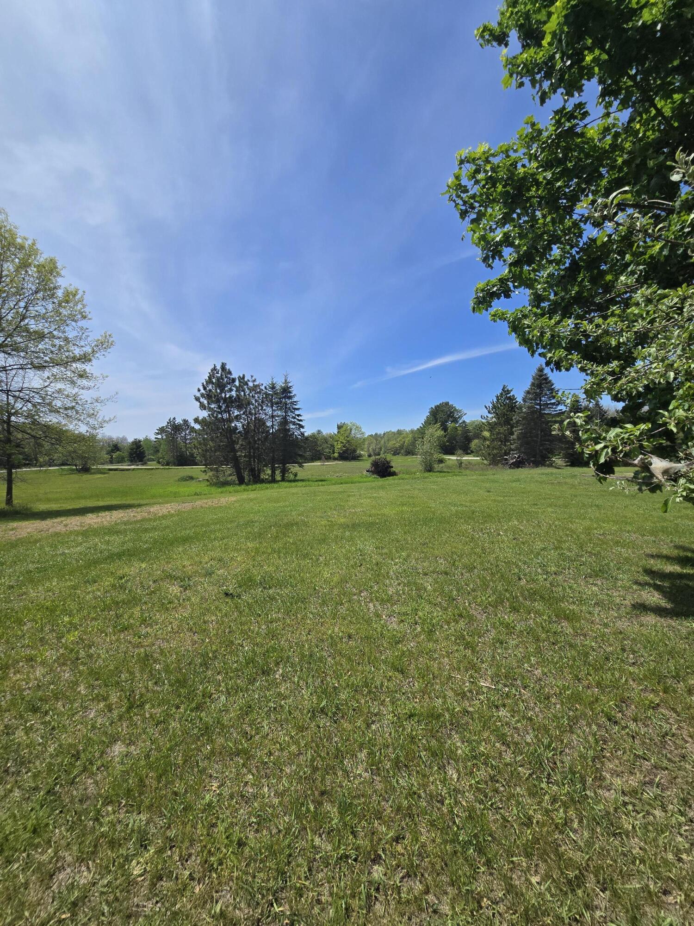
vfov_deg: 106.2
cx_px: 347
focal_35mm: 13
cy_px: 463
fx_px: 348
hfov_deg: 89.9
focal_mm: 2.2
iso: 50
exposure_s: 1/3390
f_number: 2.2
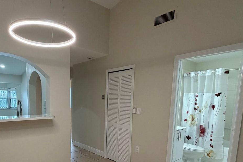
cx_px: 93
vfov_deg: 49.2
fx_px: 169
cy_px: 122
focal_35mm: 25
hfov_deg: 70.5
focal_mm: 2.22
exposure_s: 1/65
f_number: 2.2
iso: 160
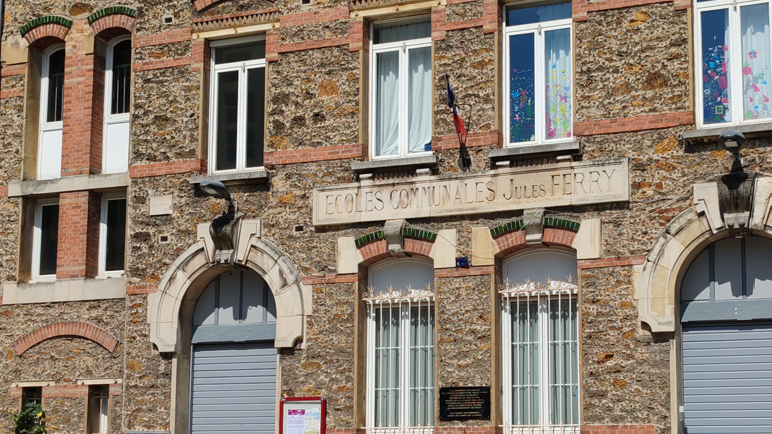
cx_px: 458
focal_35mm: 60
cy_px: 324
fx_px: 1228
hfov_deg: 34.8
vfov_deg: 19.9
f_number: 1.9
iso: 50
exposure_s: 1/1200
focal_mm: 6.12
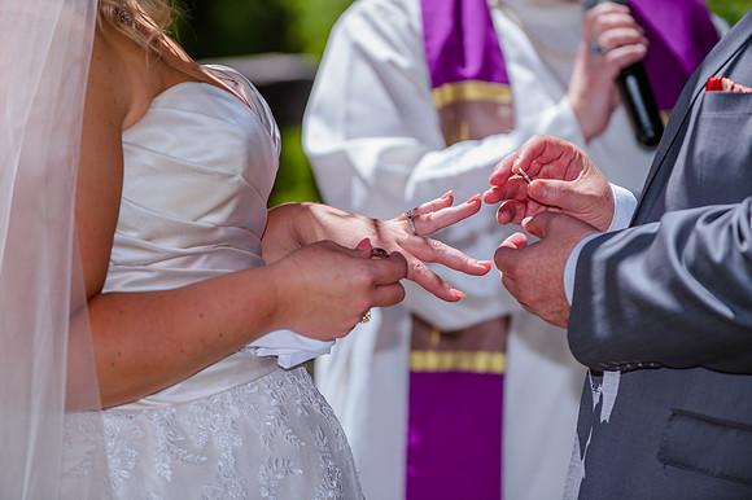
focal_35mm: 200
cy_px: 250
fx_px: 4175
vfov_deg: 6.9
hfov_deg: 10.3
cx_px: 376
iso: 200
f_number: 4
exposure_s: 1/1000
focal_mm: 200
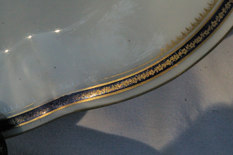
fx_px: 349
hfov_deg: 36.7
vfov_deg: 25.0
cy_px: 82
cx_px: 86
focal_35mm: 54
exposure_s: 1/1000
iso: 1600
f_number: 13
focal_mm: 26
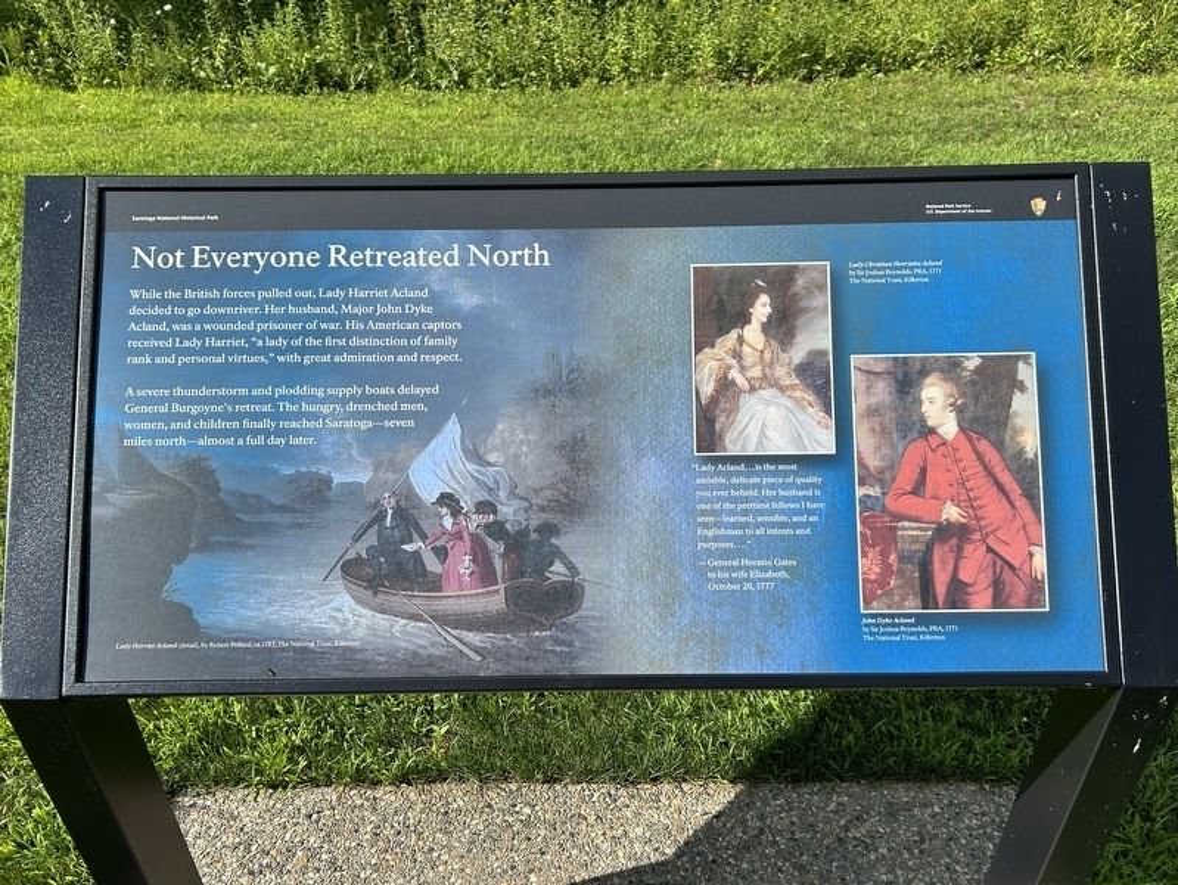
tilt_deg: -26.4
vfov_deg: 53.1
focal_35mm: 26
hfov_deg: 67.3
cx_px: 589
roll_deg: +2.4
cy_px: 442
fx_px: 885
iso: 50
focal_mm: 5.7
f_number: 1.5
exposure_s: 1/3257
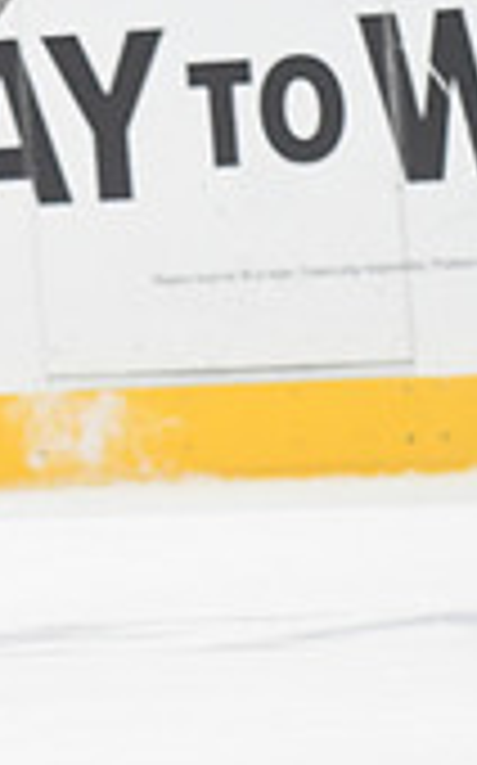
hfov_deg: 1.7
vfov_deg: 2.7
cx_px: -801
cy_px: 241
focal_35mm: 783
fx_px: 16314
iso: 2500
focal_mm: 150
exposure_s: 1/1250
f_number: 4
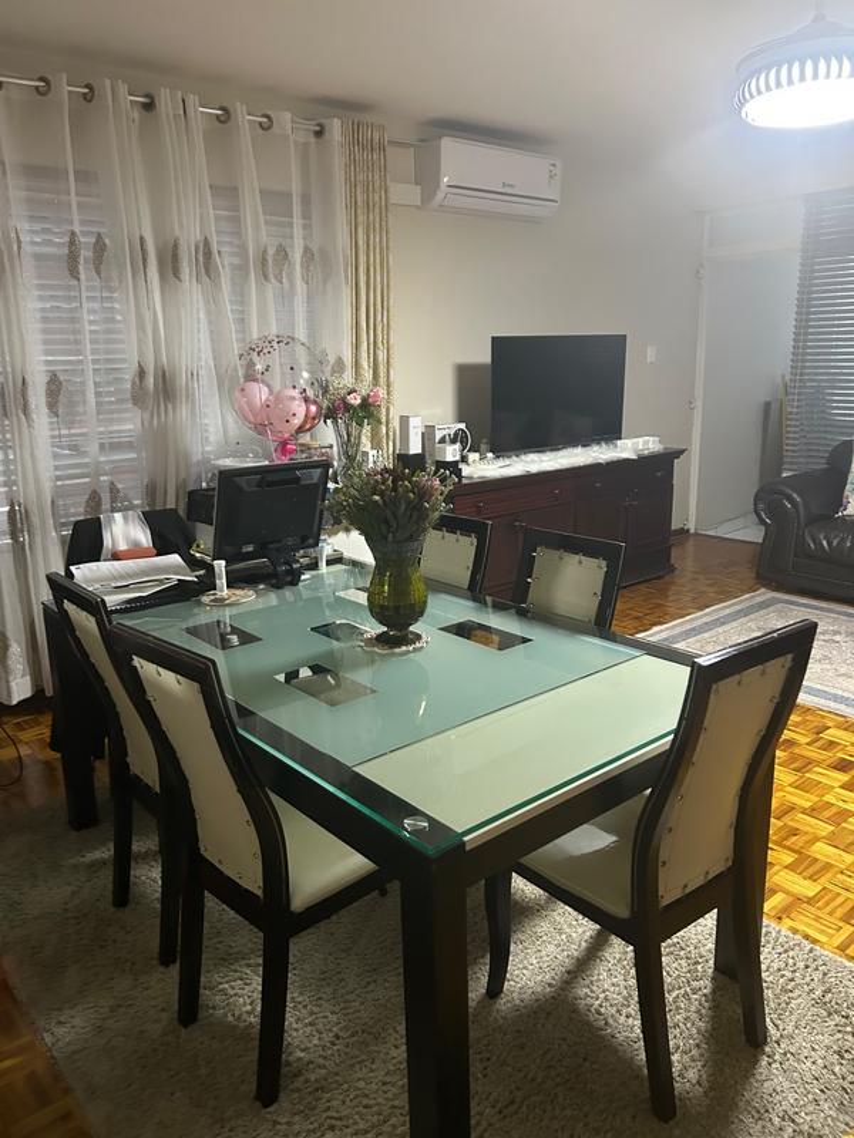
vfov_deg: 67.3
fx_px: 855
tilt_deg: -13.2
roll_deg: +2.0
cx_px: 427
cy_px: 569
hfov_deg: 53.1
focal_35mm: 26
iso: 500
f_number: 1.5
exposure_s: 1/33
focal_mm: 5.7
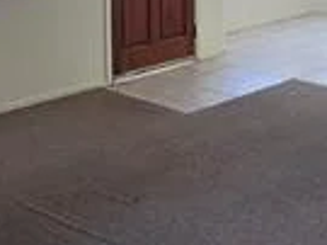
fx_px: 727
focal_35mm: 77
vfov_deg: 17.5
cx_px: 242
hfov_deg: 25.1
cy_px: -107
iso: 250
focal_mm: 2.2
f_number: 1.9
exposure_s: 1/60
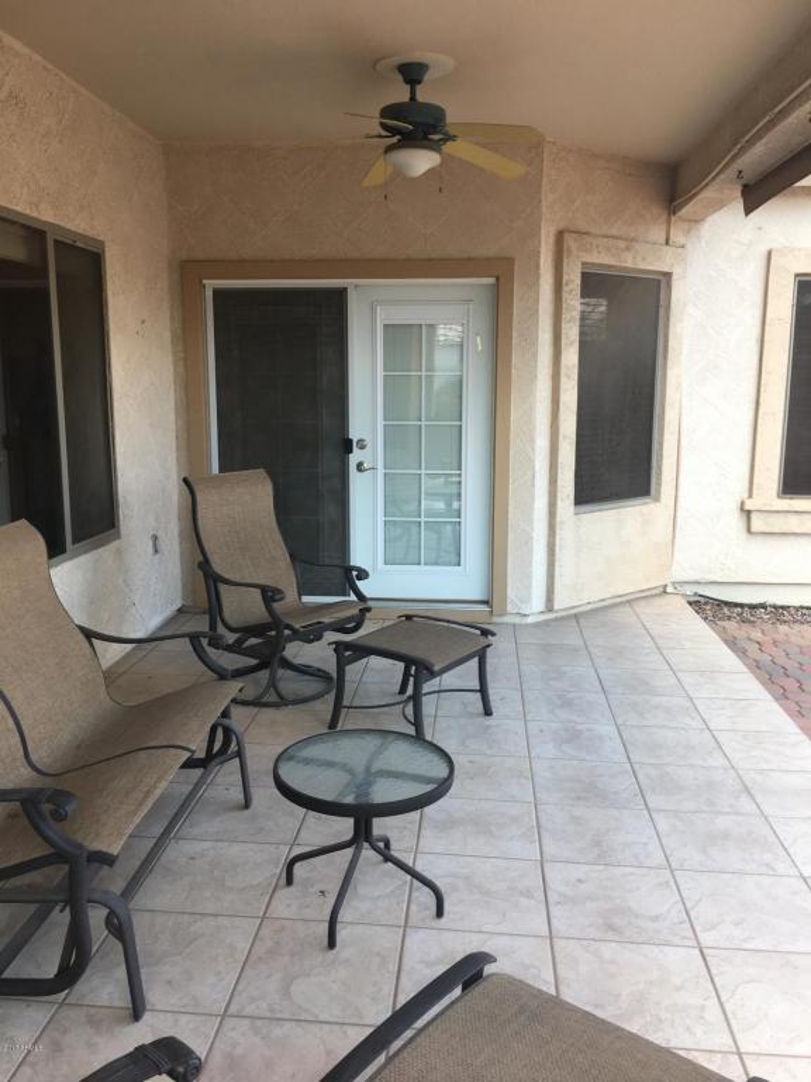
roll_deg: -1.0
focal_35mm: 29
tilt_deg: -10.0
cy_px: 541
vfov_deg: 61.7
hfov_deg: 48.2
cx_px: 406
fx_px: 906
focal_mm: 4.15
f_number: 2.2
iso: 25
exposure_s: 1/120
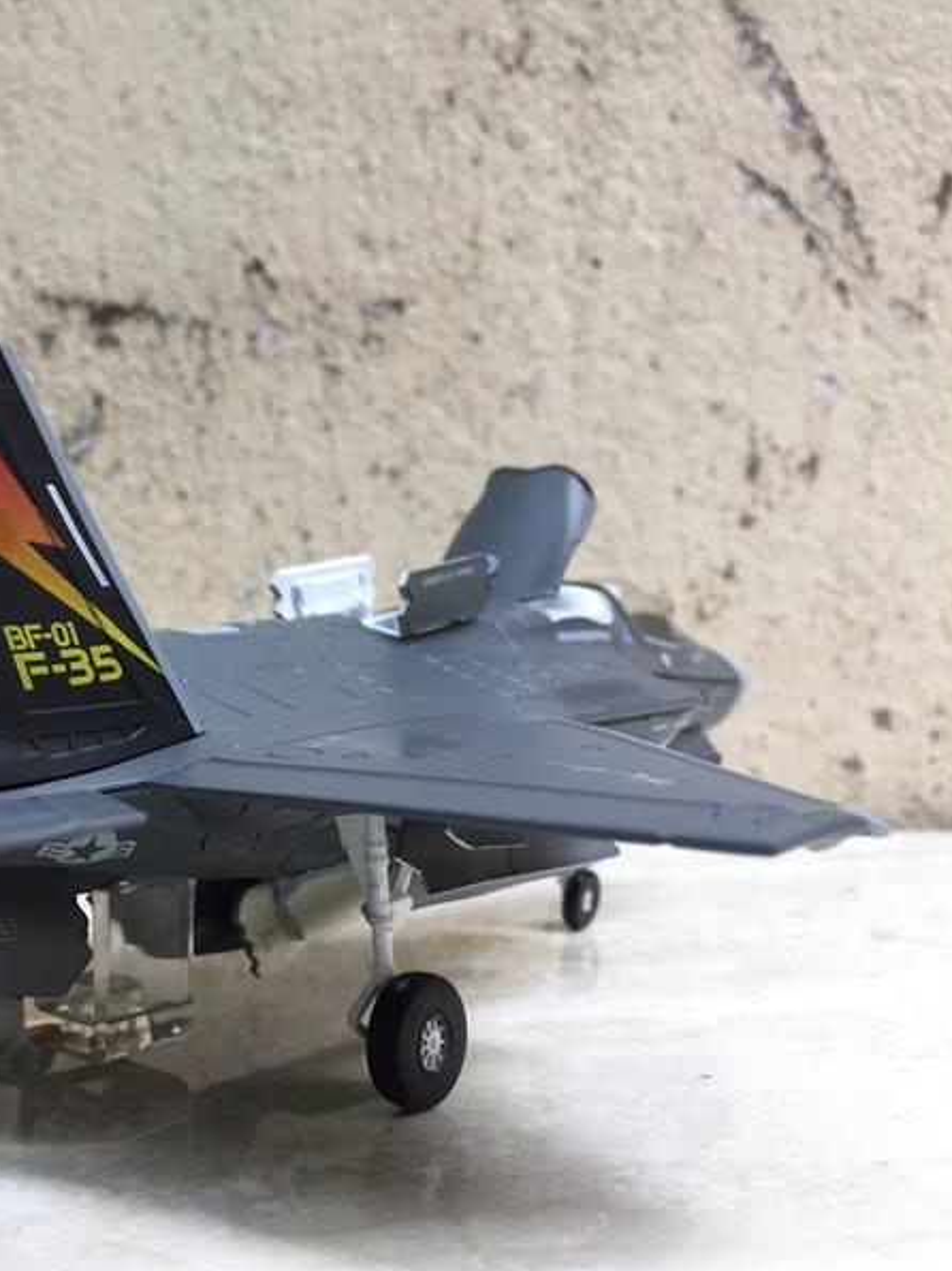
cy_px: 637
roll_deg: -1.6
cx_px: 120
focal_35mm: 39
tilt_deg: -1.8
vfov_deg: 47.9
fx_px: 1431
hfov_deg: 35.0
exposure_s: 1/100
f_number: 2.2
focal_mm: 4.15
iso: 40
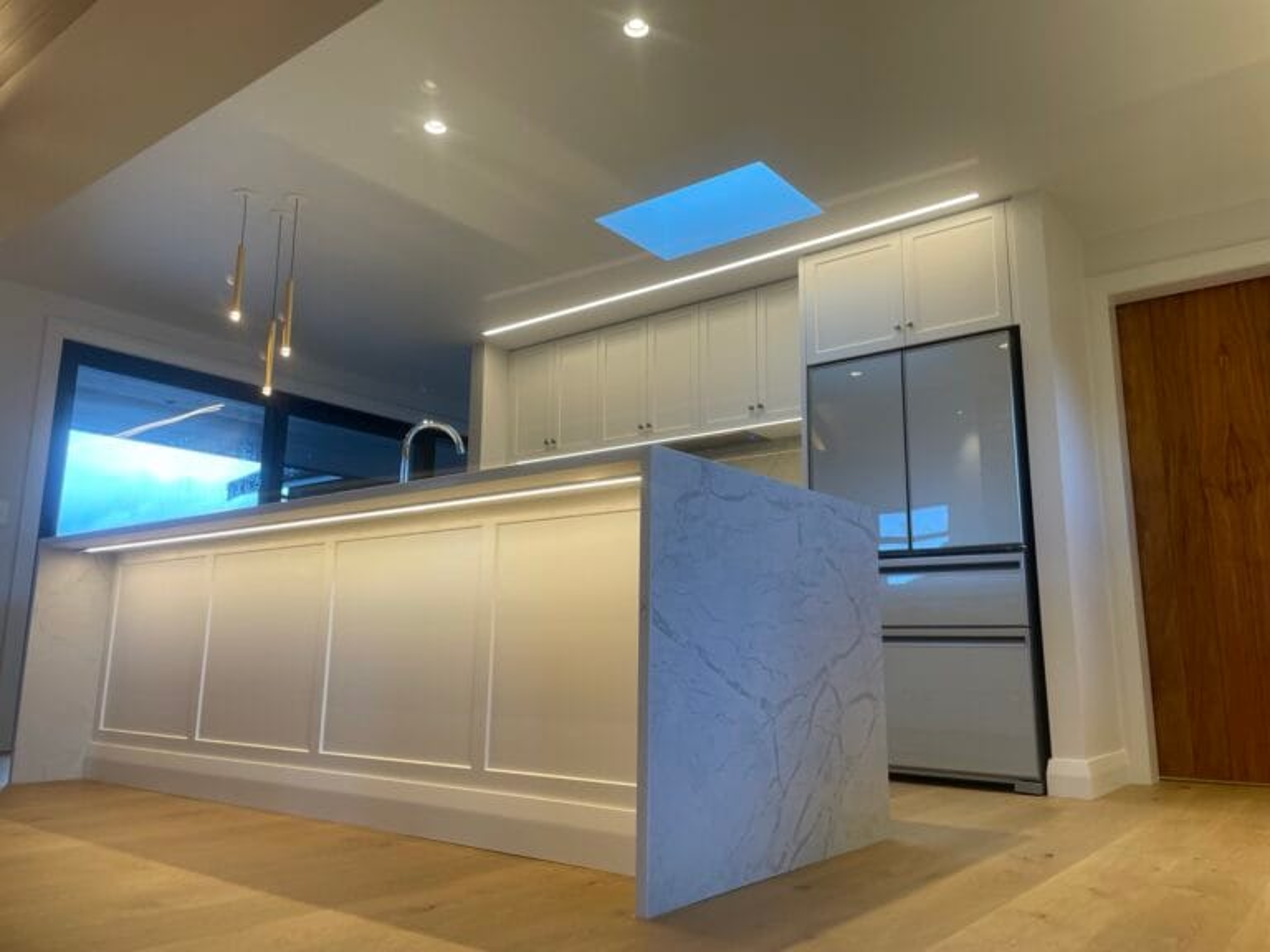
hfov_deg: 67.3
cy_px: 476
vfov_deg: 53.1
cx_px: 635
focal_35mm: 26
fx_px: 954
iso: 64
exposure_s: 1/100
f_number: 1.6
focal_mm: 4.2
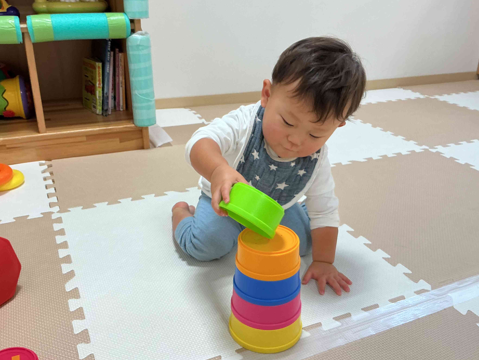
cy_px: 191
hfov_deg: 55.4
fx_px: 457
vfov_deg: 42.9
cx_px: 243
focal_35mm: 33
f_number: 1.8
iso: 40
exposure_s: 1/60
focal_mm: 3
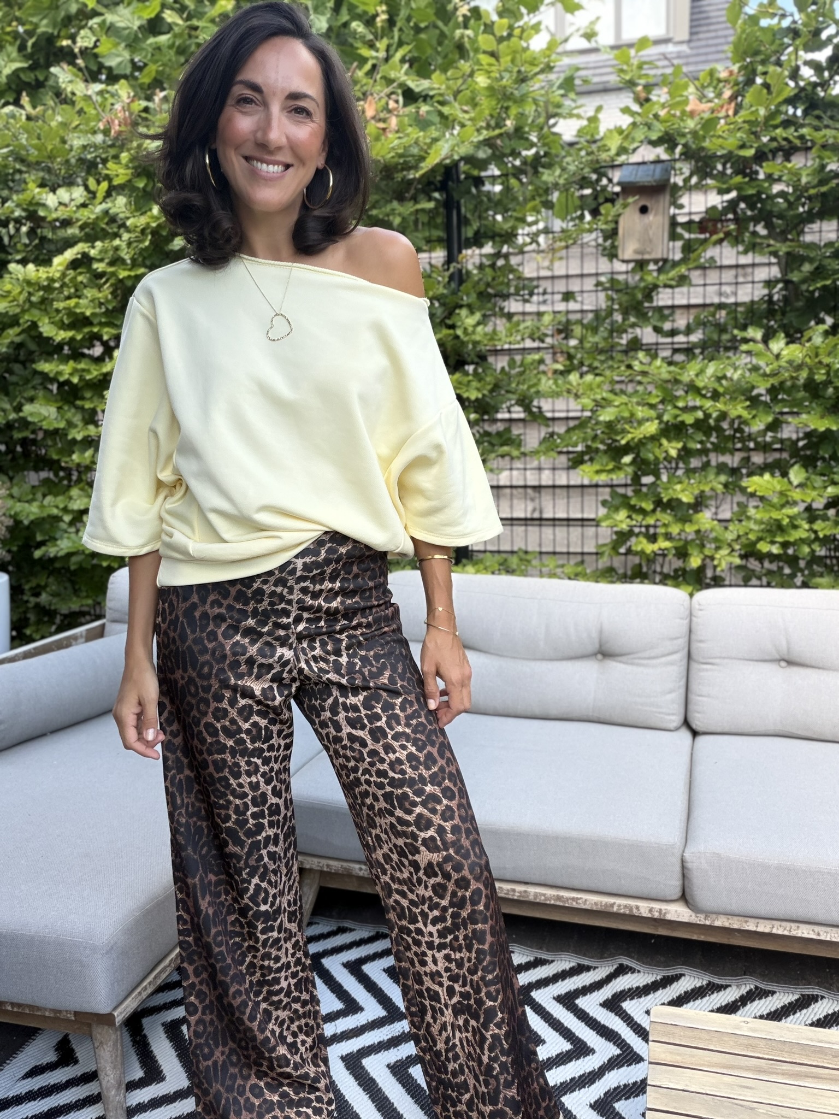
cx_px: 420
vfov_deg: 60.0
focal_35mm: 30
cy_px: 560
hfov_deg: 46.8
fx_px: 969
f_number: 1.9
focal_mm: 2.71
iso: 25
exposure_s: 1/174
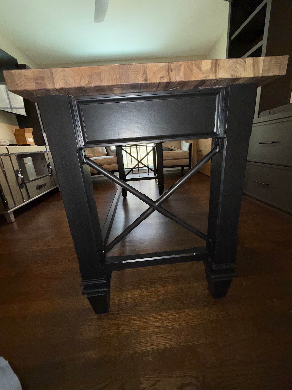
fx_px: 157
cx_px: 146
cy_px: 195
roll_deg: +4.7
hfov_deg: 85.7
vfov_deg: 102.1
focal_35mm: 14
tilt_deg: -16.7
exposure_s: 1/77
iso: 80
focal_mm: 2.22
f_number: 2.2
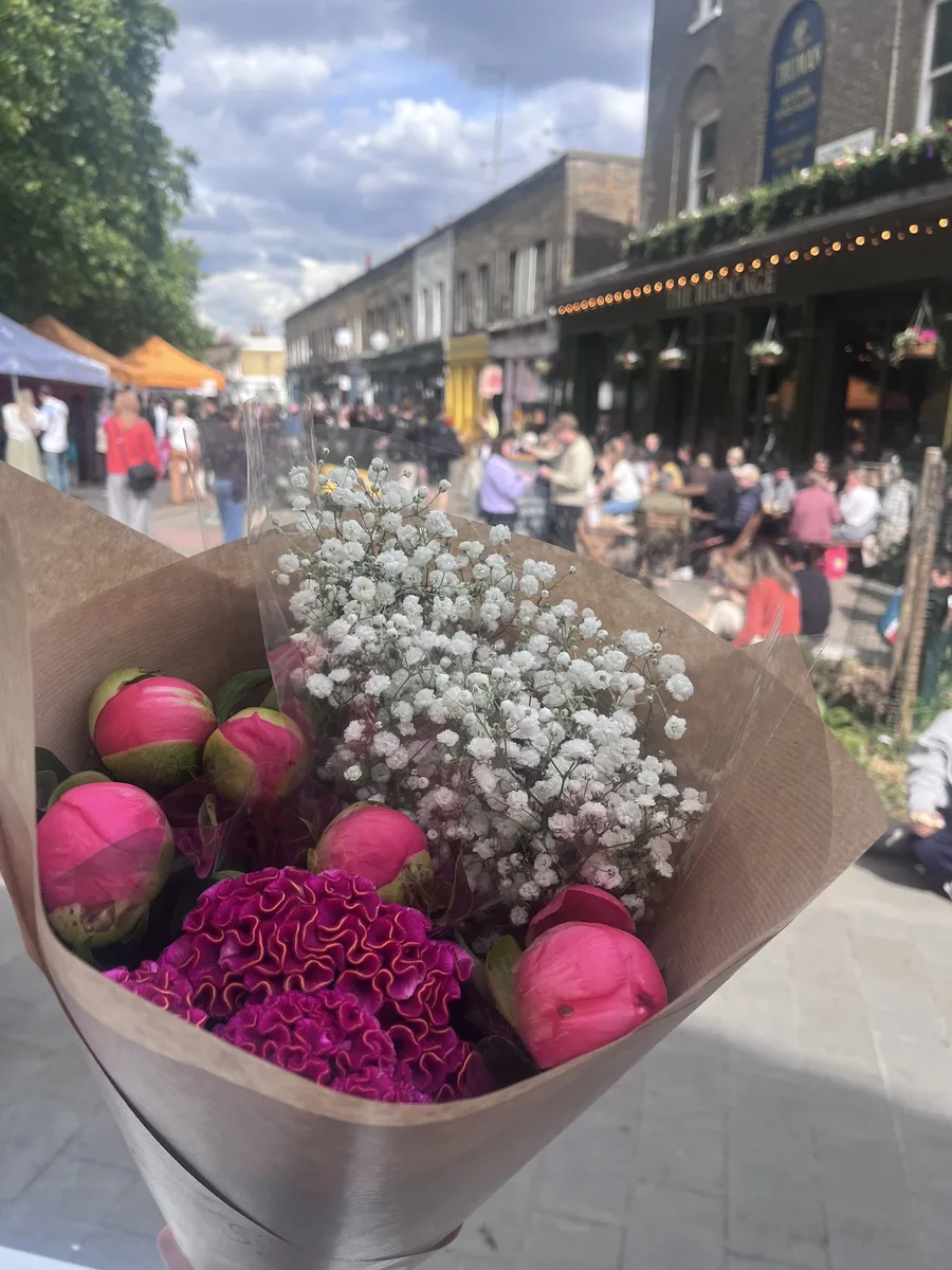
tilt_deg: -14.1
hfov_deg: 53.1
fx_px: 953
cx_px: 476
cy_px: 635
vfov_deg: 67.3
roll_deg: -3.0
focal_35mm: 26
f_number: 1.6
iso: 50
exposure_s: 1/1647
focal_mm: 5.1
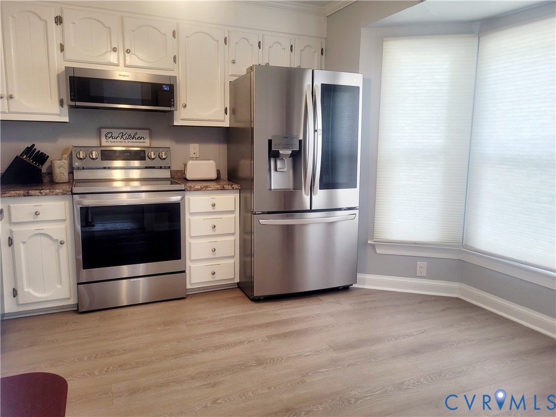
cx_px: 278
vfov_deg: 53.1
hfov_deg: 67.3
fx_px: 418
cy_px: 208
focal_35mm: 26
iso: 100
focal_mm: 5.4
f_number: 1.8
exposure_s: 1/120
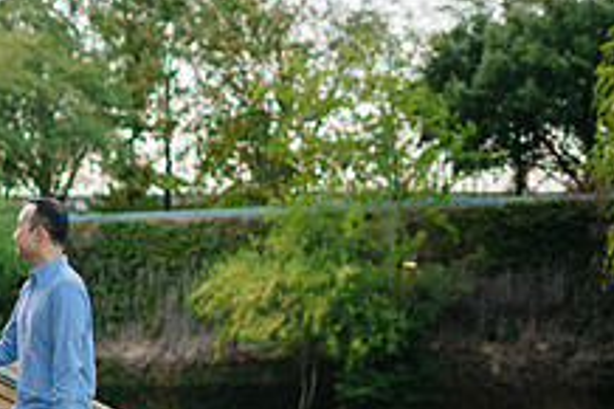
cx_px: -163
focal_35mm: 133
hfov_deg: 14.8
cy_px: 210
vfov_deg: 10.3
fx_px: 2267
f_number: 1.8
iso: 640
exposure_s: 1/640
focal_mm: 50
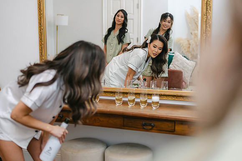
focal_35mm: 51
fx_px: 341
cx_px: 121
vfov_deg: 26.6
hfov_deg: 39.1
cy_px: 80
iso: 100
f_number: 2
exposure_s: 1/60
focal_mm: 50
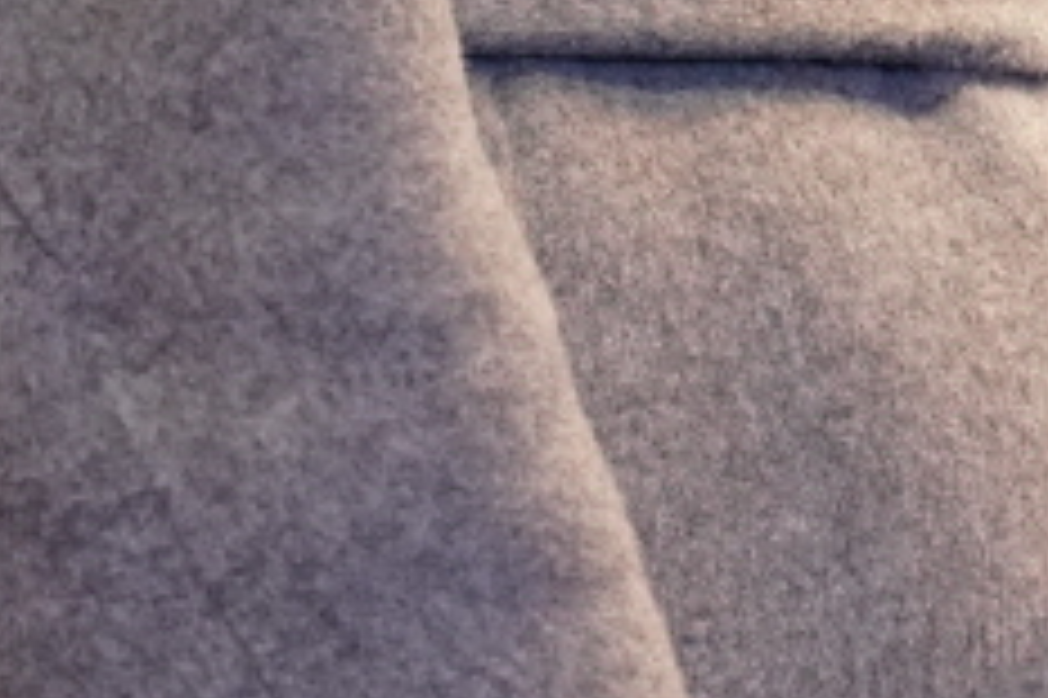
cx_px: 2406
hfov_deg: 7.8
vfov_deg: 5.3
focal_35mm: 247
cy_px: -1063
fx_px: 7185
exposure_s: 1/160
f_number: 4.5
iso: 1000
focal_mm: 32
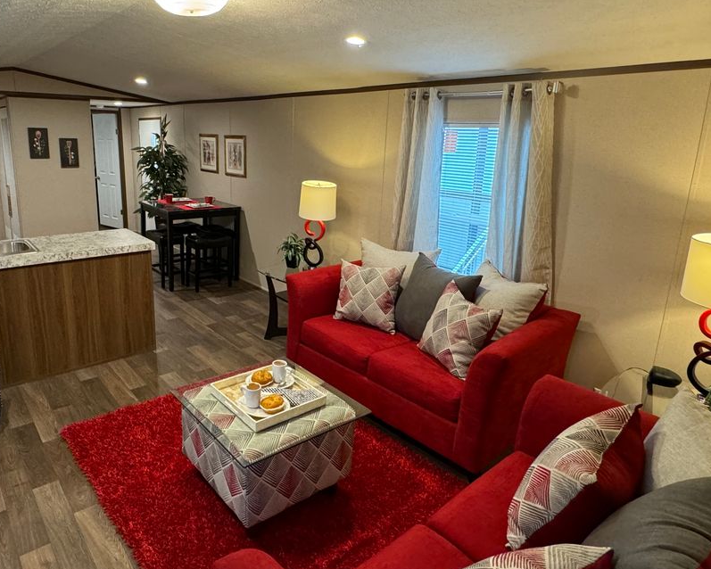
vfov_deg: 58.6
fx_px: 505
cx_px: 283
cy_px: 252
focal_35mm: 24
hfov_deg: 69.5
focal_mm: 2.22
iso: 500
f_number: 2.2
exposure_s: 1/60
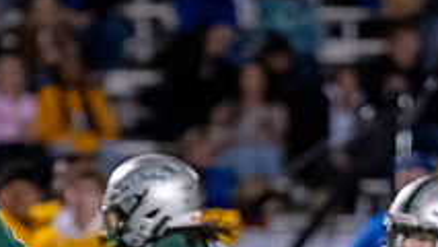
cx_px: 97
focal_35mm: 1071
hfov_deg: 2.0
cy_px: 493
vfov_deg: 1.1
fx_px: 12443
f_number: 2.8
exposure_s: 1/1000
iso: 3200
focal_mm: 200
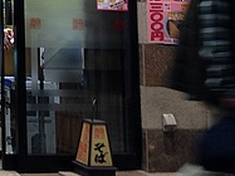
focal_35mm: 127
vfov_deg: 11.1
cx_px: -186
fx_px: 862
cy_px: -106
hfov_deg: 13.9
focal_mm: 4.12
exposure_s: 1/20
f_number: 2.4
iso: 64
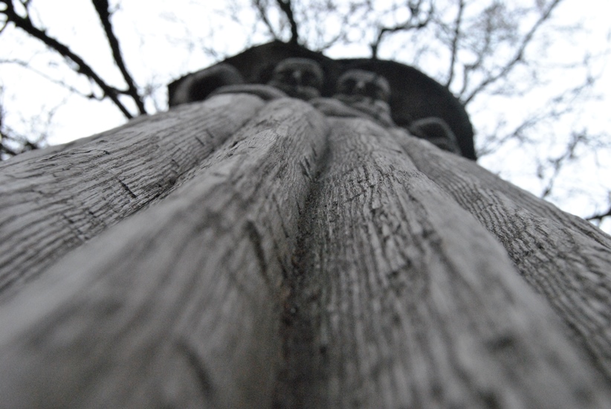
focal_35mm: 46
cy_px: 204
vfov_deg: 29.0
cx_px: 306
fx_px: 790
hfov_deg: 42.3
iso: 1600
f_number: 10
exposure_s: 1/400
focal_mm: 31
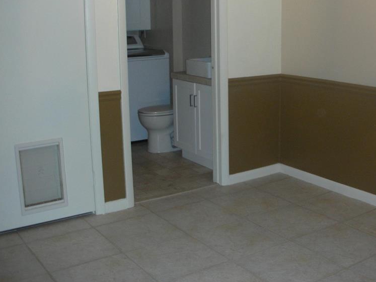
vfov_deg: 30.0
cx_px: 213
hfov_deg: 39.6
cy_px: 93
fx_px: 521
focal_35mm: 48
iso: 115
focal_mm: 5.8
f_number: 3
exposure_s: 1/60.1
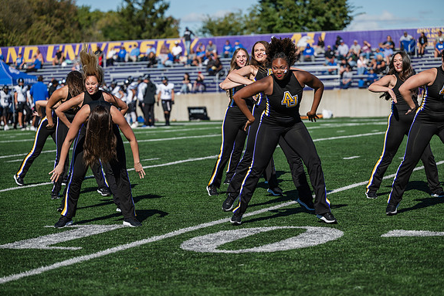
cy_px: 148
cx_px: 222
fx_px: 1369
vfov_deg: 12.3
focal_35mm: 111
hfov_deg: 18.4
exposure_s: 1/1600
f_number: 3.2
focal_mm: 110
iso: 80
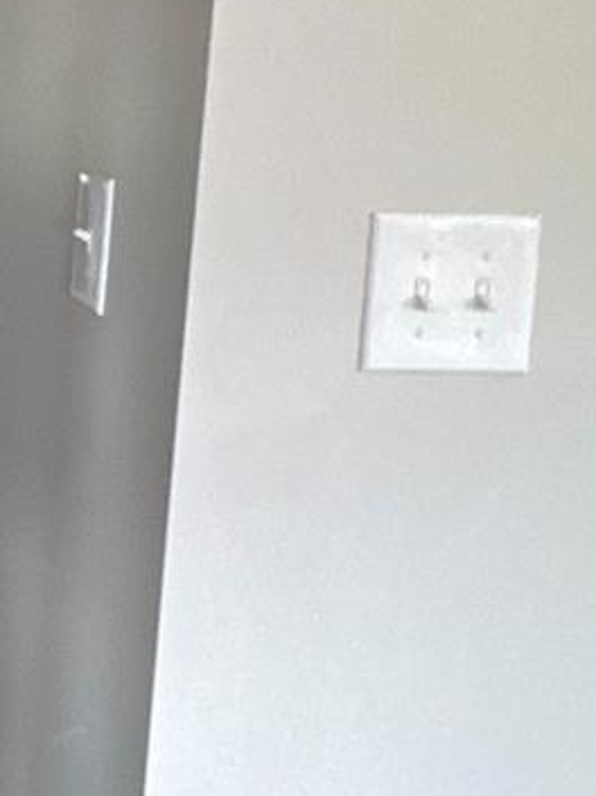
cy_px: 189
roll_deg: -1.4
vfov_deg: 31.1
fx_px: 1403
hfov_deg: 19.5
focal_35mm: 61
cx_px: -397
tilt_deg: -9.3
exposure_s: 1/66
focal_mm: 2.22
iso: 320
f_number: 2.2
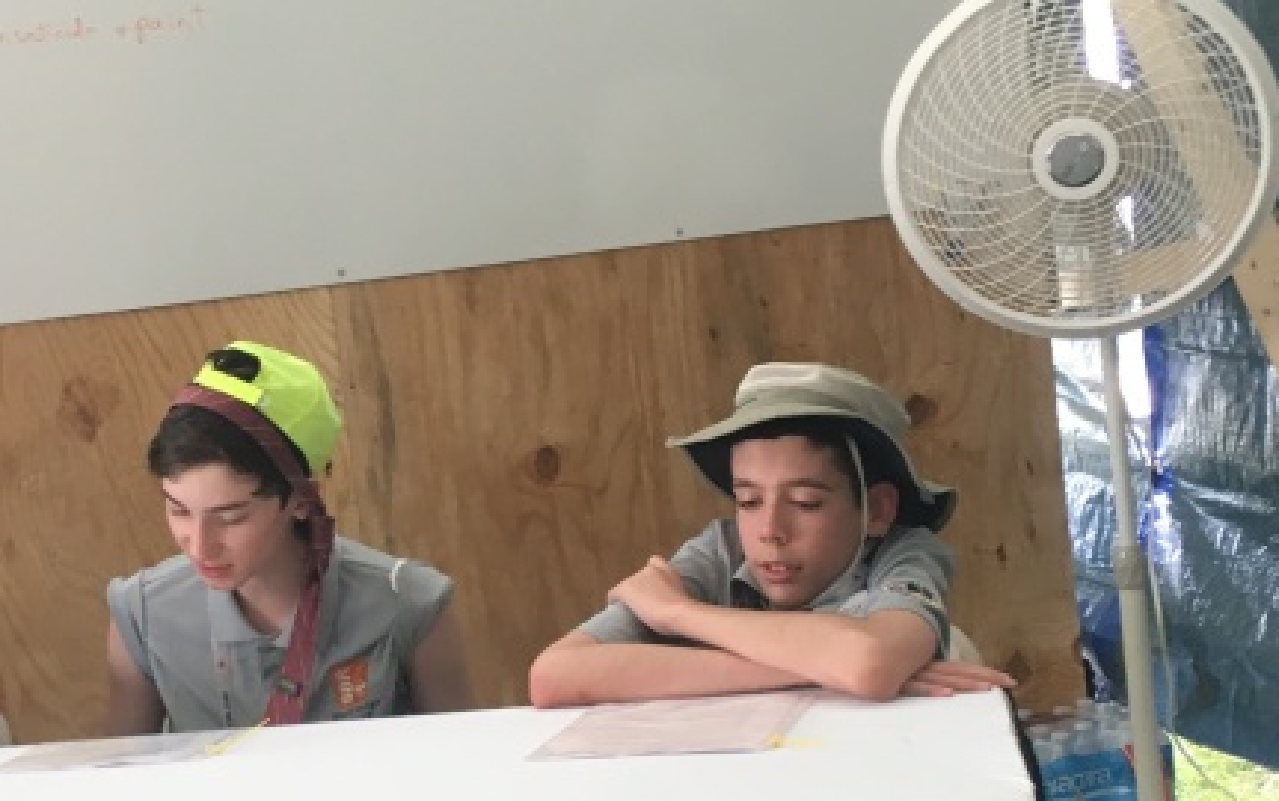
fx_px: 2546
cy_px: 543
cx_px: 252
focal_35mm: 73
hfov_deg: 27.6
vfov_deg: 17.8
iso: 64
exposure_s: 1/30
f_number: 2.2
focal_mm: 4.15
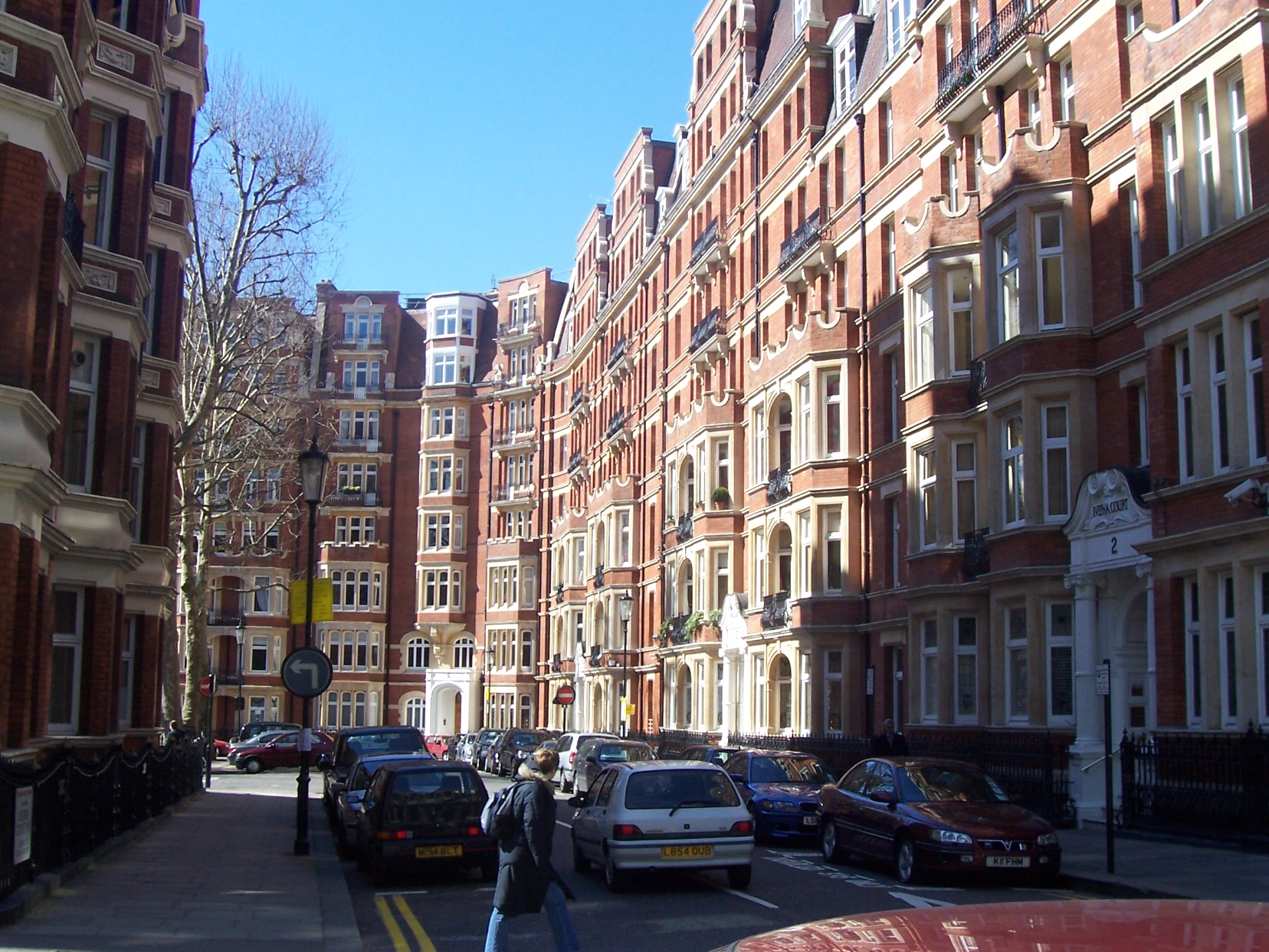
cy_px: 476
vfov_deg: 34.3
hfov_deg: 44.8
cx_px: 634
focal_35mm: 42
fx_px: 1540
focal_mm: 7
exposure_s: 1/180
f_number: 5.6
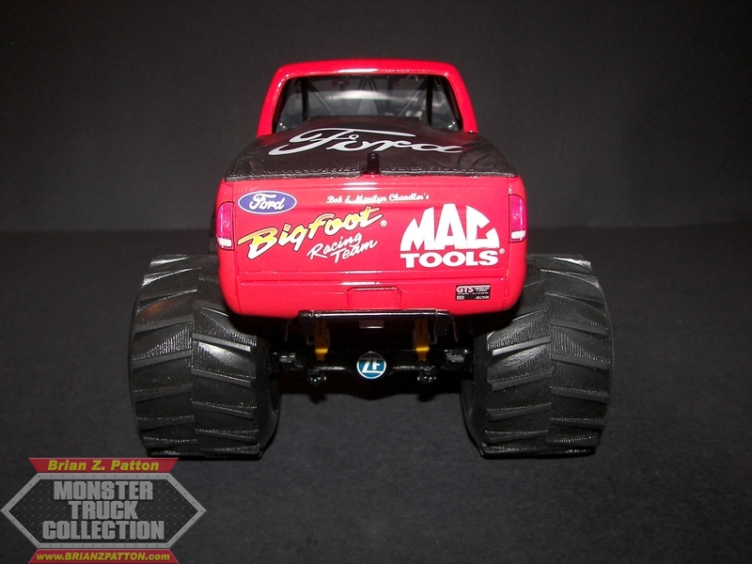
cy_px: 282
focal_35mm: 36
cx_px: 376
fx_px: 782
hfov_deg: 51.4
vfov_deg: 39.7
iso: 100
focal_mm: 6
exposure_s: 1/30
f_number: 2.8
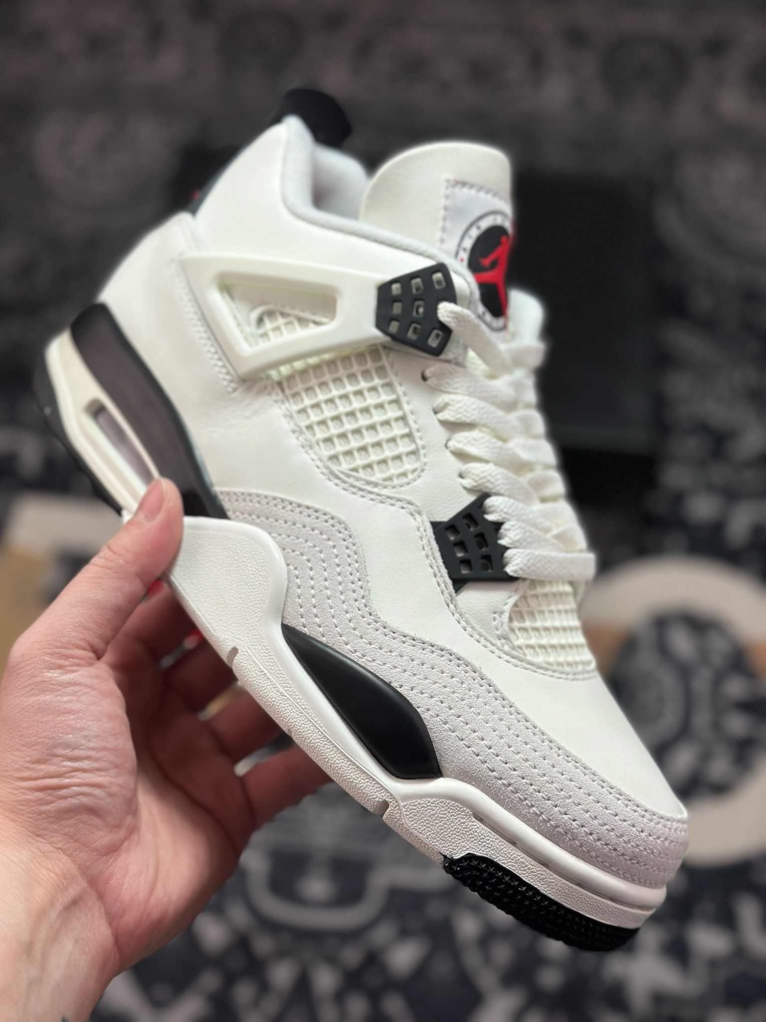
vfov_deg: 39.7
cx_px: 383
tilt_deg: -54.4
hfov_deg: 30.3
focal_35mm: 48
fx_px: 1416
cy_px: 511
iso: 80
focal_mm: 6.86
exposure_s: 1/1751
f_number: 1.78
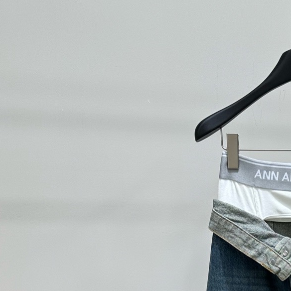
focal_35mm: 62
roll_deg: -0.9
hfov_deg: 25.9
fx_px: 590
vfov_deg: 23.7
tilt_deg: -15.5
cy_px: 398
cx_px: 310
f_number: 1.78
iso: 64
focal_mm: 6.86
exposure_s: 1/123
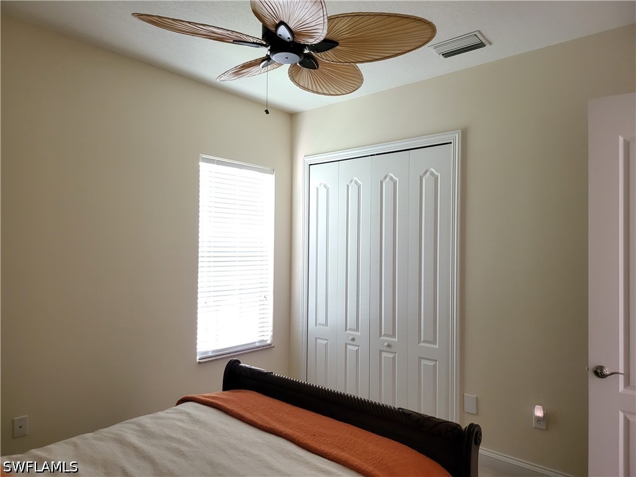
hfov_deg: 71.6
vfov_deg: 56.8
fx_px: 441
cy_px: 238
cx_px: 318
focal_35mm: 24
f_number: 1.8
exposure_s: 1/24
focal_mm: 5
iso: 640
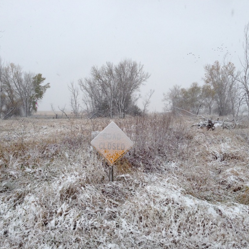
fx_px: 317
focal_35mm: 39
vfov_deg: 42.8
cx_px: 132
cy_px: 124
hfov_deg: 42.8
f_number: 2.4
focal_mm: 4.12
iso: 50
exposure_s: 1/339
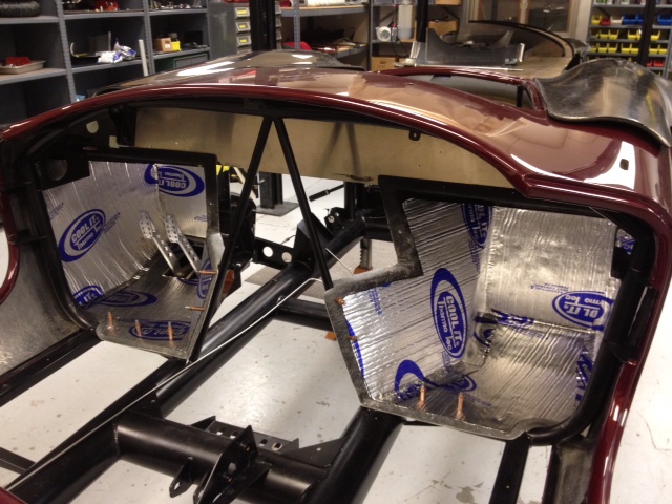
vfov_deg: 40.7
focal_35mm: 35
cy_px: 252
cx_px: 336
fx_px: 679
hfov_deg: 52.6
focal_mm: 4.28
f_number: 2.4
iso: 125
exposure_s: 1/20
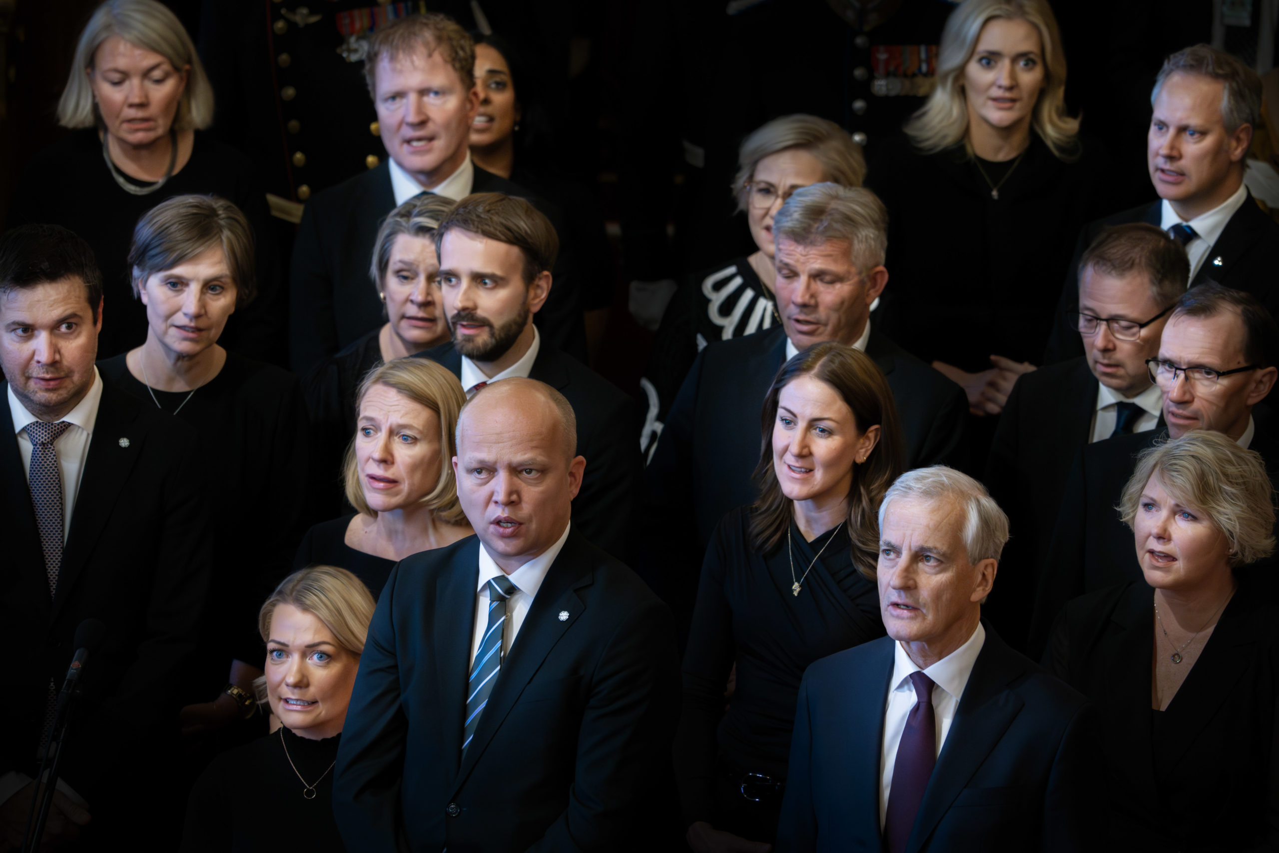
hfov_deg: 6.9
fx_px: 10658
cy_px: 426
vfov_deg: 4.6
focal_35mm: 300
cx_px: 640
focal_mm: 200
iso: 4000
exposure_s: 1/250
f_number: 4
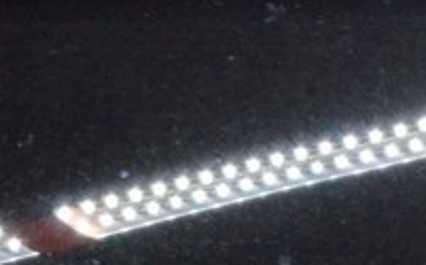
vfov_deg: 5.6
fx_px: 2713
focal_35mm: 234
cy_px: 289
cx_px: 752
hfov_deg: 8.6
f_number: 20
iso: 6400
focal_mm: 30
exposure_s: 1/20
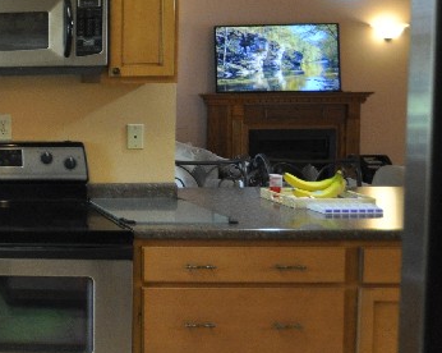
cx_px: -157
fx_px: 640
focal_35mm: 49
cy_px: 113
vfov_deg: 30.5
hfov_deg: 29.3
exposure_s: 1/60
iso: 800
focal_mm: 10
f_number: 4
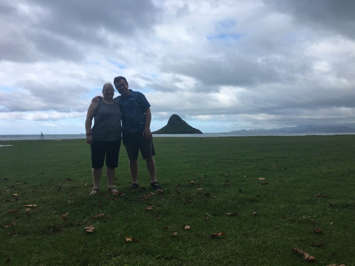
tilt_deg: +0.0
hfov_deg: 61.7
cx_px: 178
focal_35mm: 29
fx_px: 297
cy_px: 133
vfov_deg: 48.2
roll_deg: +0.7
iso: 25
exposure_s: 1/1054
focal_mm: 4.15
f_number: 2.2
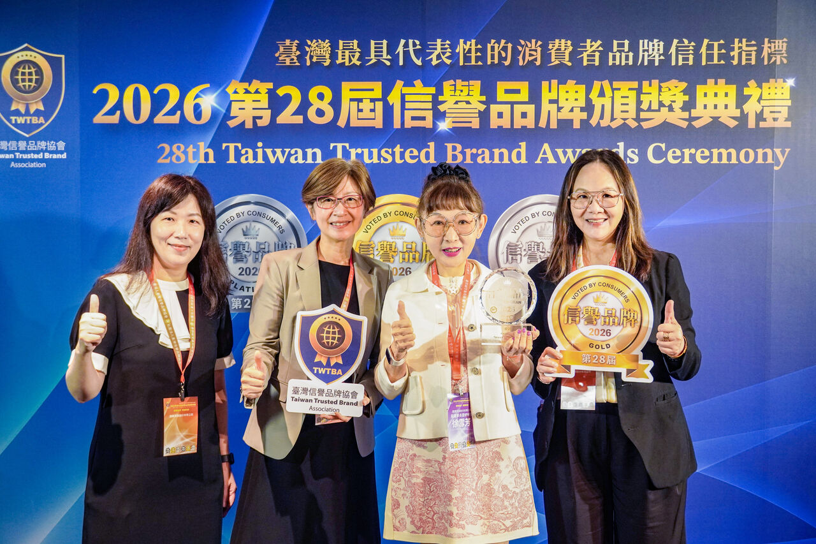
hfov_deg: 46.4
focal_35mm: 42
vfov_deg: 31.9
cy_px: 272
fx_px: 952
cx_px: 408
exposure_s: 1/50
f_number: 4.5
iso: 1600
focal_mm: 28
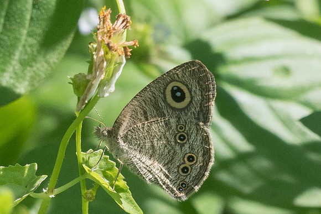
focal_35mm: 954
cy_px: 152
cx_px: 55
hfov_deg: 2.2
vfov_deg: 1.4
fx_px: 8504
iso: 1000
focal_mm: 150
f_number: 9
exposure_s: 1/1000
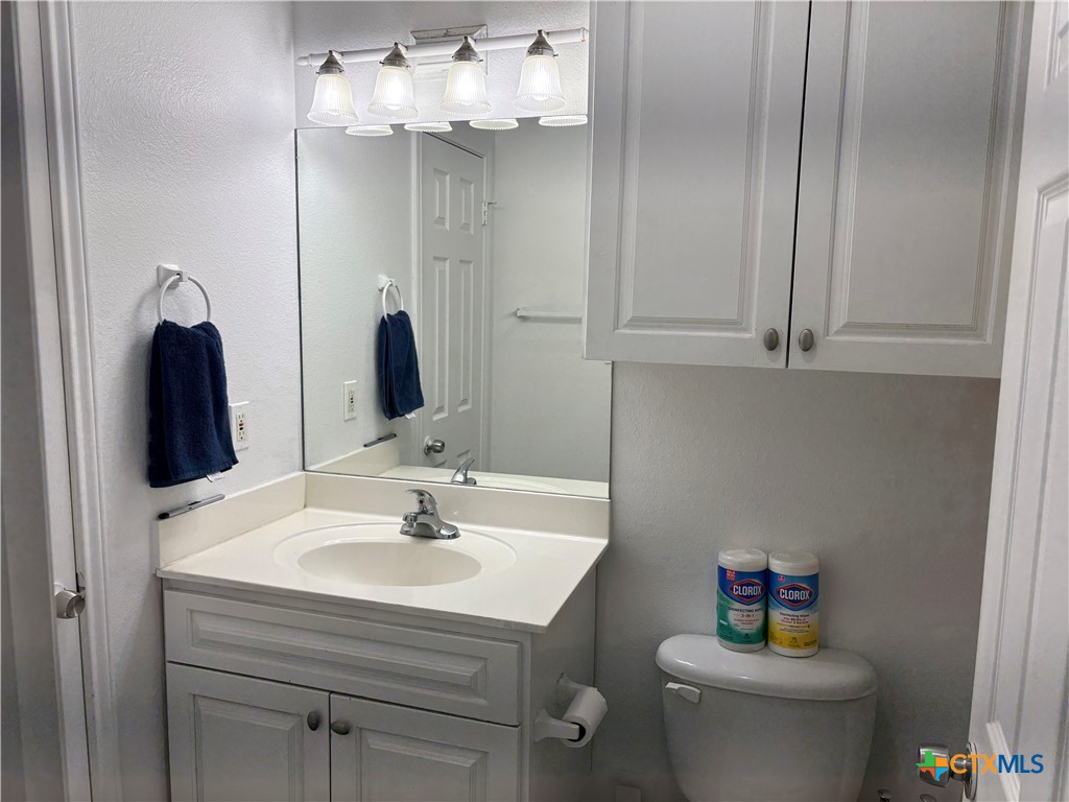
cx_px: 534
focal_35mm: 26
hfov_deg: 67.3
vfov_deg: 53.1
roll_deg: +0.0
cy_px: 401
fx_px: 803
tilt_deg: -7.0
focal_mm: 5.96
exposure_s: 1/257
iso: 64
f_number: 1.6
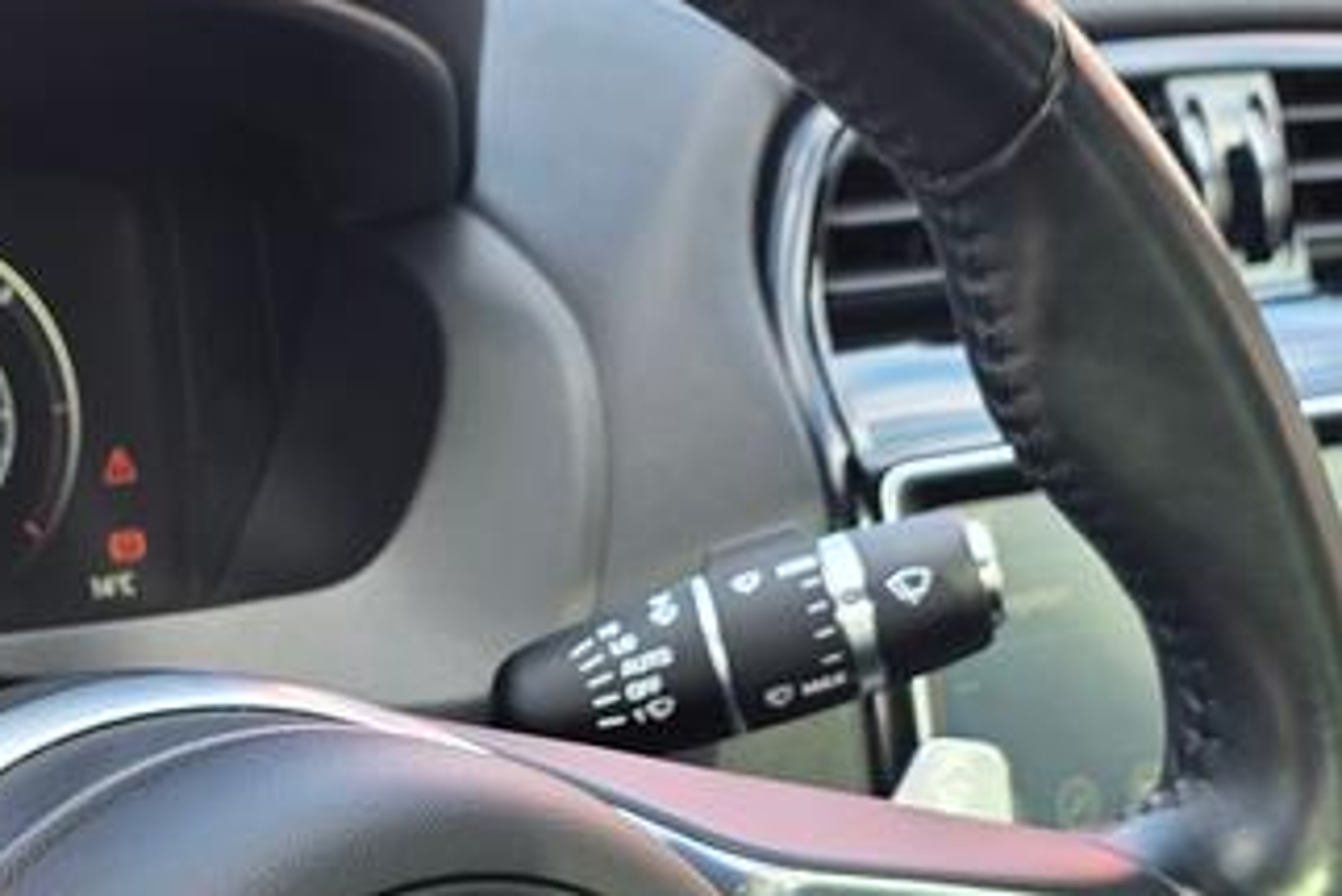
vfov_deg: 13.8
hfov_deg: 21.2
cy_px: 1234
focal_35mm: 95
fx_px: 3543
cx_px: 279
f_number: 1.7
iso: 25
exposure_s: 1/120
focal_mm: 6.3
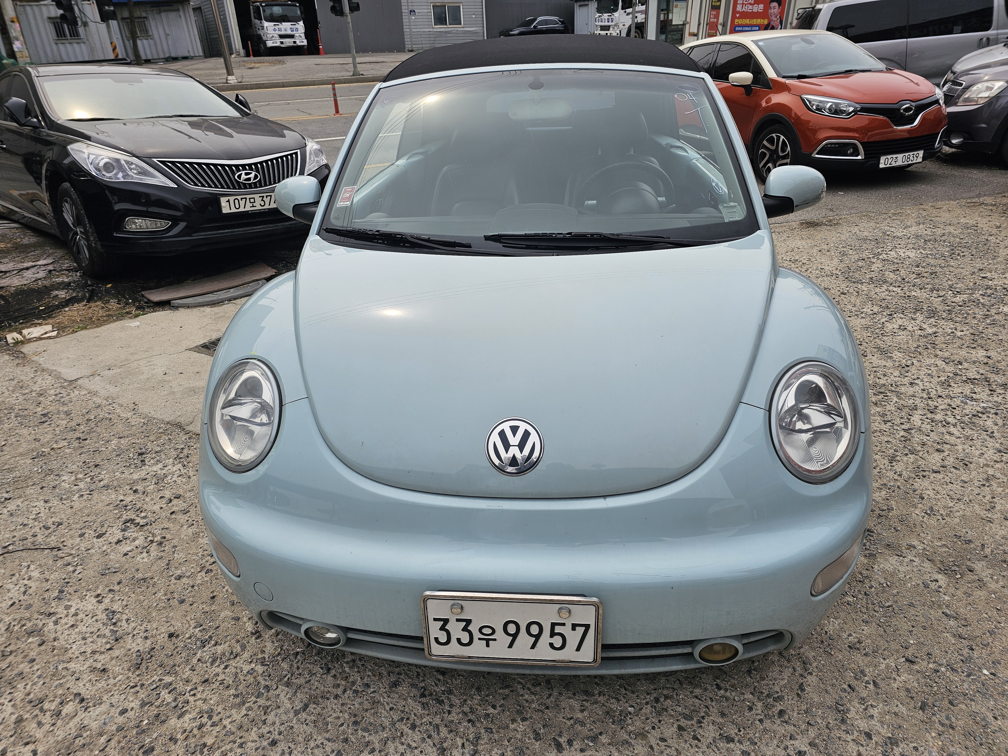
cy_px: 378
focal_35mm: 23
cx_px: 504
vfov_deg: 58.9
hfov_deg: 73.9
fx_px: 670
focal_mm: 6.3
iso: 10
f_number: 1.7
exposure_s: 1/838
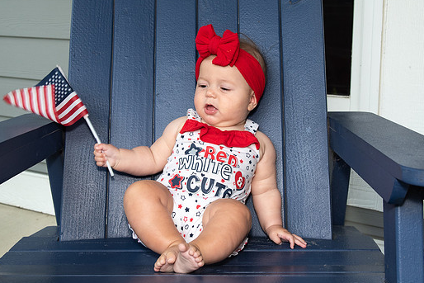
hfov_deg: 35.6
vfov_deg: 24.2
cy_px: 113
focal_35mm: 56
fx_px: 660
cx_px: 213
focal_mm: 32
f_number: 5.6
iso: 400
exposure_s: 1/160
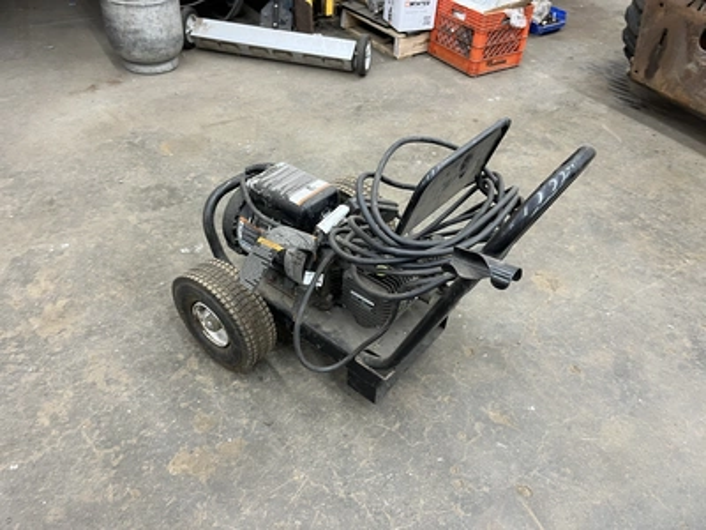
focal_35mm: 26
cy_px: 265
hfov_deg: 67.3
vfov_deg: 53.1
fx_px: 530
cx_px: 353
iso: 100
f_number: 1.6
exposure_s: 1/60
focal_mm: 5.1
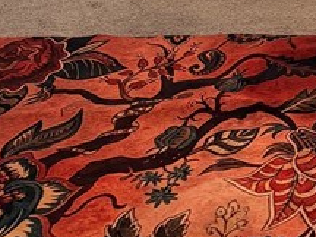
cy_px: -279
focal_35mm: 114
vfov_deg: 11.4
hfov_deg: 16.2
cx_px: 432
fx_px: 1041
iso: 200
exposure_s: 1/157
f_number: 1.78
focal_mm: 6.76
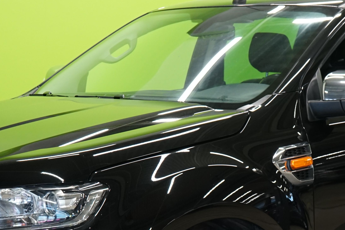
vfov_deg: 11.2
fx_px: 1160
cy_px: 214
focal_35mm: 121
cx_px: 244
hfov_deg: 16.9
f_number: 6.3
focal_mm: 44
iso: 800
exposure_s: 1/40
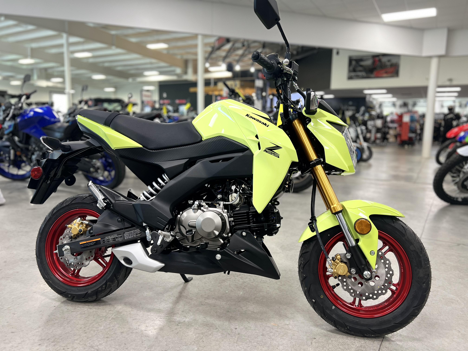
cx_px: 234
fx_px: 352
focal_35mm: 26
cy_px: 176
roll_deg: -0.6
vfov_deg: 53.1
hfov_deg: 67.3
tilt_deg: -8.0
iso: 100
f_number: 1.5
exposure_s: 1/60
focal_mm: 5.7
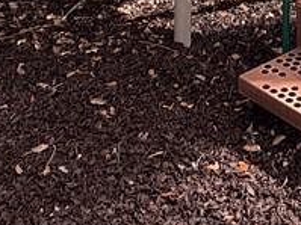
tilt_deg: +4.6
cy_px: -308
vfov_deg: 14.2
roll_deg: +0.5
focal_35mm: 72
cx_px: 271
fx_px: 626
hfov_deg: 26.2
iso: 40
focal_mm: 2.22
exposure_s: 1/742
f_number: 2.2
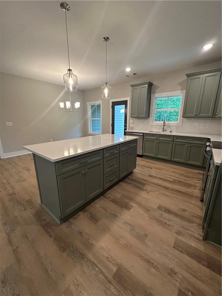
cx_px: 111
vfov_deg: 102.1
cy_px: 148
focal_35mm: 14
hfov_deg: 85.7
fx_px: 120
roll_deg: -1.0
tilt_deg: -13.1
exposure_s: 1/120
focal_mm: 2.22
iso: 320
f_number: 2.2
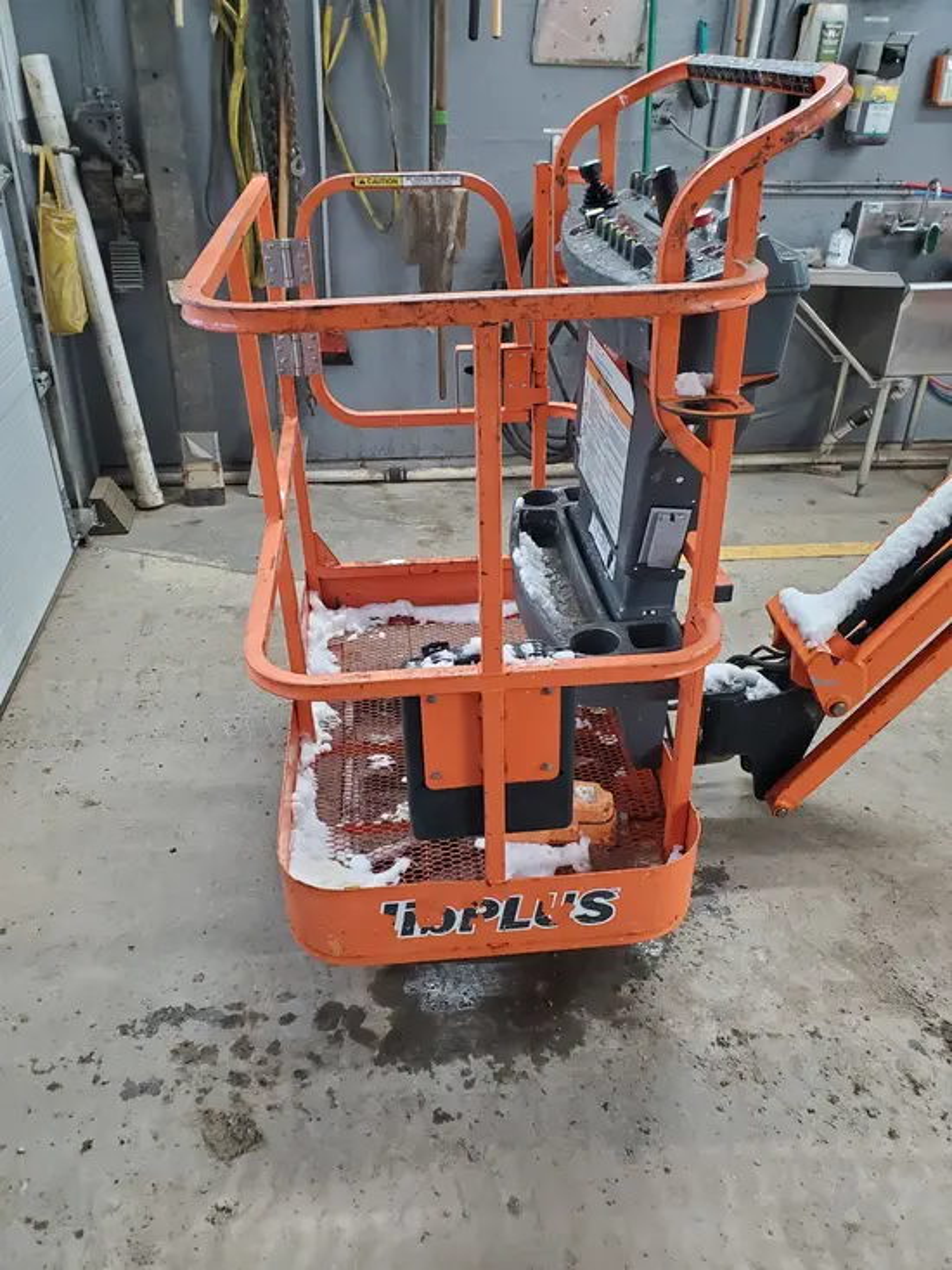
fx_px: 953
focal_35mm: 26
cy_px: 635
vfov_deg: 67.3
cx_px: 476
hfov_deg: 53.1
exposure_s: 1/40
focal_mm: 4.3
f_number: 2.4
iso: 500
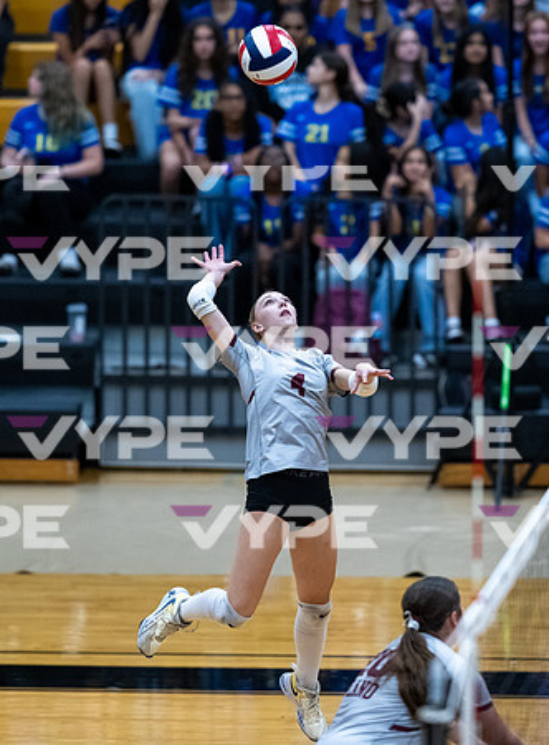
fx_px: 7142
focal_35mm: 334
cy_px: 334
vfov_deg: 6.0
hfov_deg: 4.4
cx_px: 385
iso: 3200
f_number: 2
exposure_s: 1/1600
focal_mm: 200
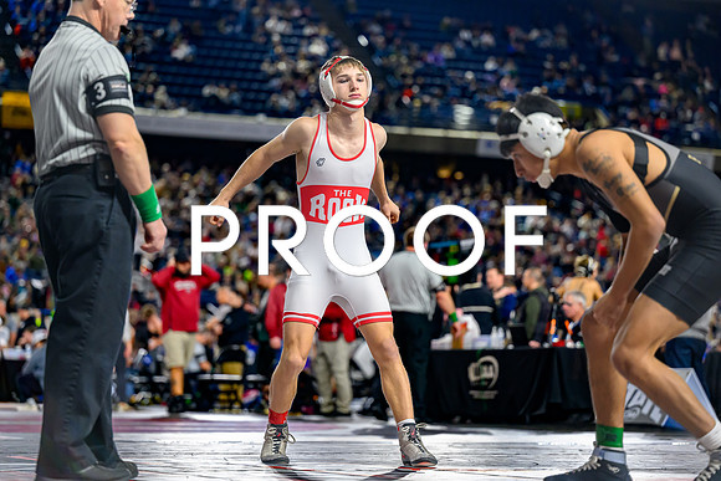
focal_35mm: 107
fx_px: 2146
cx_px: 376
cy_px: 228
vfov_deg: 12.8
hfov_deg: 19.1
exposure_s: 1/640
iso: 3200
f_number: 2.8
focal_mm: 101
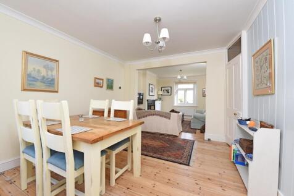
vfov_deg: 77.3
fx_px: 122
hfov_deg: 100.4
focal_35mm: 15
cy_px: 98
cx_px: 147
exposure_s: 1/60
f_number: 7.1
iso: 800
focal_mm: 15
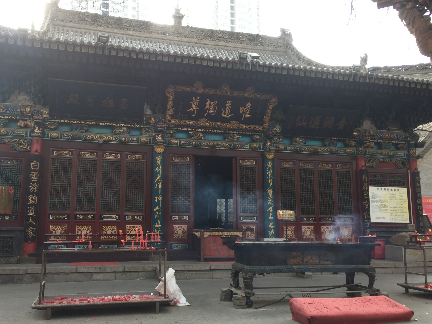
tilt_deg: +10.0
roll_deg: -0.1
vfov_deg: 42.9
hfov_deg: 55.3
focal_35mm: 33
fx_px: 412
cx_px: 195
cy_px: 163
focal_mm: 4.15
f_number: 2.2
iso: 32
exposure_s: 1/204
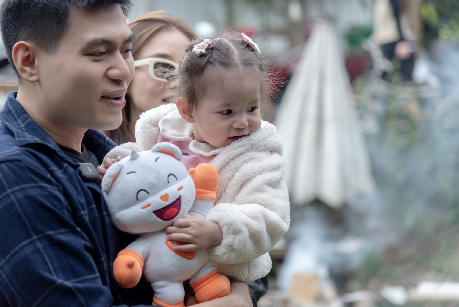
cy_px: 154
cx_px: 230
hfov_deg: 17.1
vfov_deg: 11.4
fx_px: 1530
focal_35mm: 120
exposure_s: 1/800
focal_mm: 120
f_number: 4
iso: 250
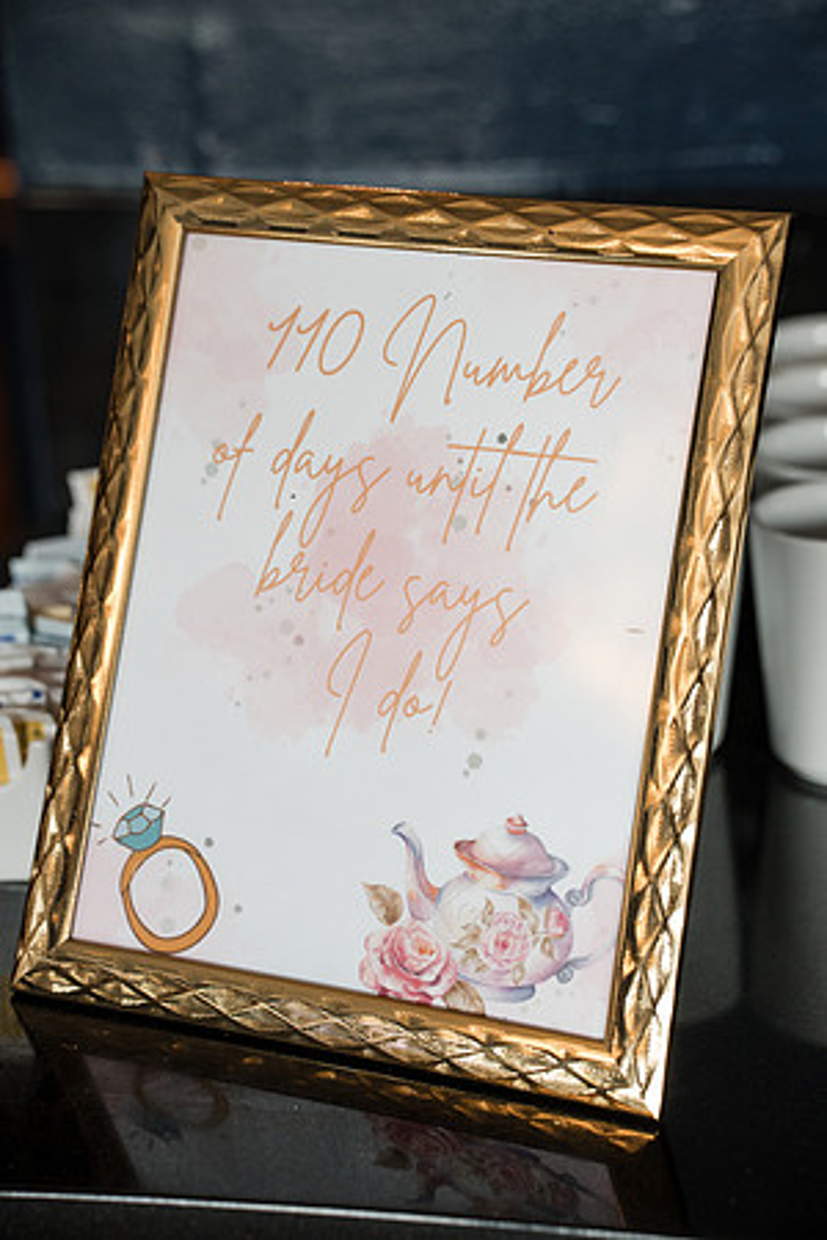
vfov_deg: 23.9
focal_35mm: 85
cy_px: 620
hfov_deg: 16.1
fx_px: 2929
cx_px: 414
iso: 1600
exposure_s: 1/250
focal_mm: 85
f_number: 4
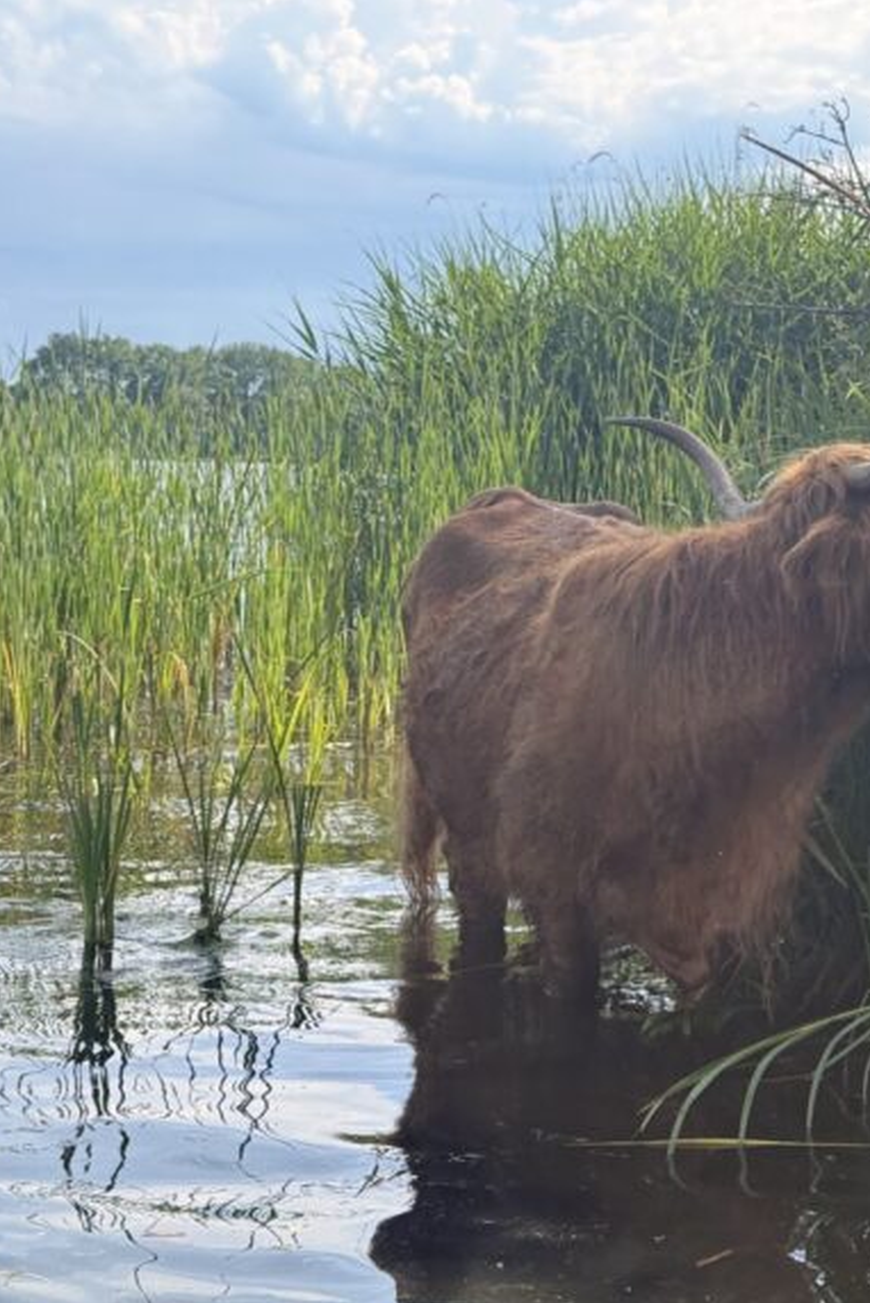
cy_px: 652
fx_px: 2426
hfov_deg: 20.3
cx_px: 594
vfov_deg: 30.1
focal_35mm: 67
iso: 80
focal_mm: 6.76
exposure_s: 1/1754
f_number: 1.78
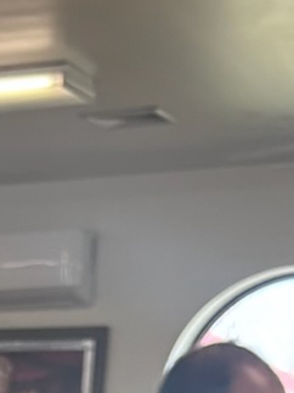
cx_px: -321
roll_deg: -1.0
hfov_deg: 8.5
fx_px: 1870
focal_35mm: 165
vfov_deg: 9.6
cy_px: 1124
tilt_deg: -17.7
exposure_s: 1/120
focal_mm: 5.96
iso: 125
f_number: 1.6
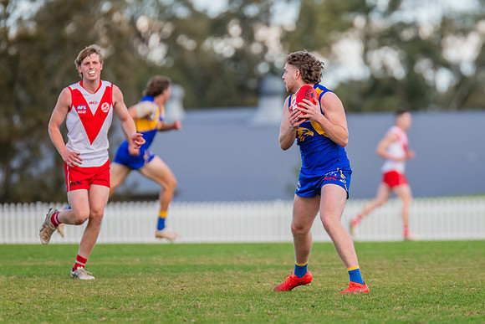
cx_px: 276
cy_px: 120
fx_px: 7591
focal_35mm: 563
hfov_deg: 3.7
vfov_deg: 2.4
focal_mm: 420
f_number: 5
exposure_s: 1/1250
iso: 800
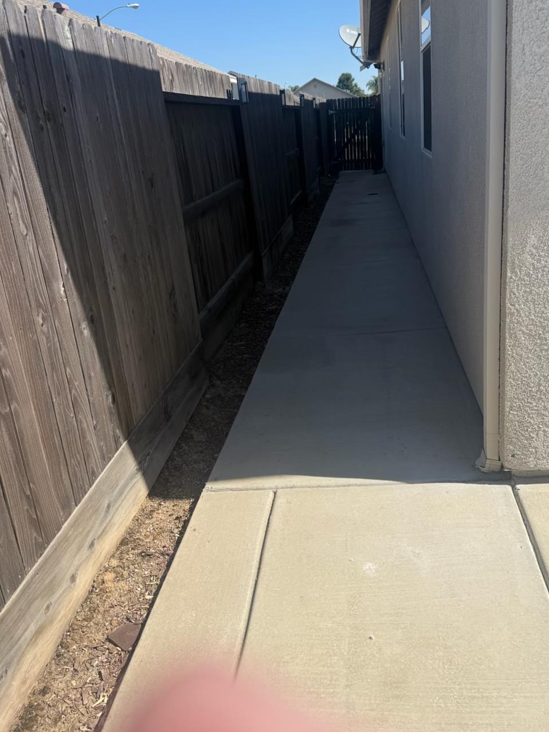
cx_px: 313
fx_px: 592
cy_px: 310
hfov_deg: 49.6
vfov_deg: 63.1
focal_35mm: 28
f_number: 1.78
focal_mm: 6.76
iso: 80
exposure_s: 1/4975
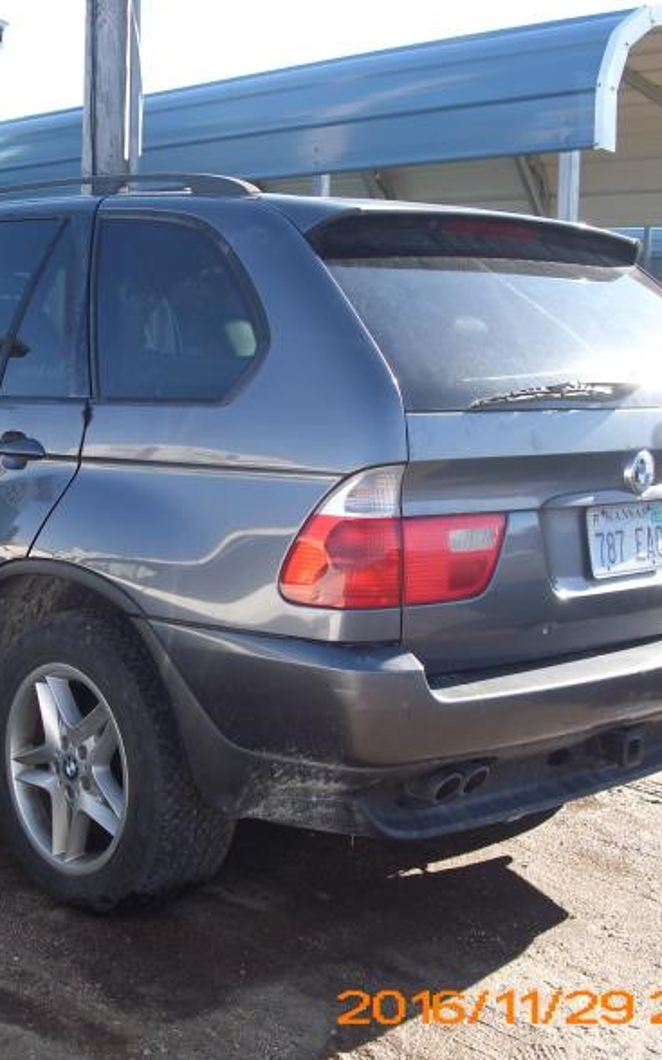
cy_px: 525
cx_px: 168
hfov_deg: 24.6
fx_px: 1501
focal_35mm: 52
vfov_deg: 38.9
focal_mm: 6.3
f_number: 3.1
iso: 80
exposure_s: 1/320
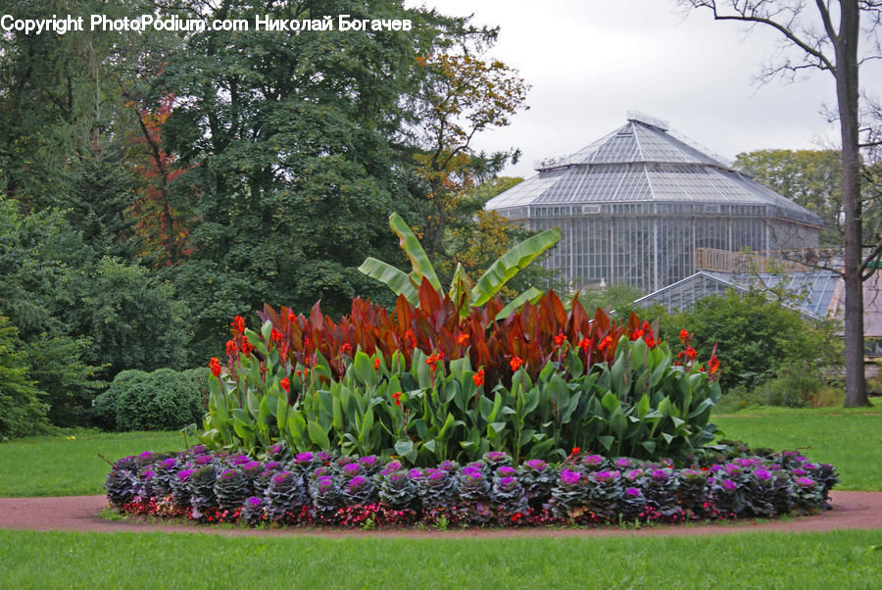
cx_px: 441
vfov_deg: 13.1
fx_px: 2575
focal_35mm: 105
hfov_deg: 19.4
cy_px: 295
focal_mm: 70
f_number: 5.6
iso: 100
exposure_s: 1/125
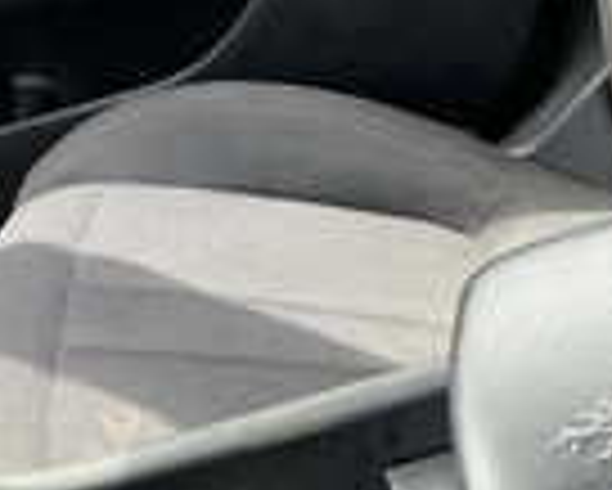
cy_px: 665
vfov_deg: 17.2
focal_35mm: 83
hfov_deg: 22.9
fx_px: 1504
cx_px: 212
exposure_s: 1/128
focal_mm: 3
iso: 32
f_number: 1.8
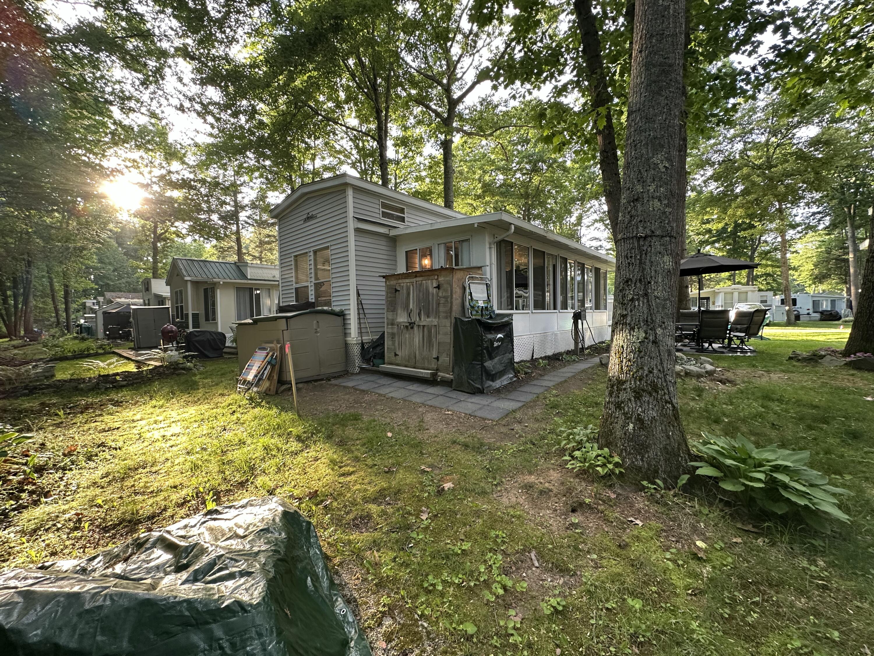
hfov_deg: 102.1
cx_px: 437
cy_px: 328
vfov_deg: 85.7
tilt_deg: -1.9
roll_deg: +1.4
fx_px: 353
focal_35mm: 14
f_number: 2.2
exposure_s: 1/99
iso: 200
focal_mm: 2.22
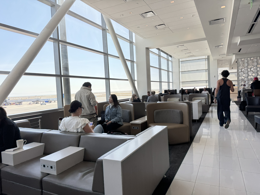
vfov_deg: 56.8
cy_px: 98
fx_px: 180
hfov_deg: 71.6
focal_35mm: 24
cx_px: 130
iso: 80
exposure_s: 1/1215
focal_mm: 6.76
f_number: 1.78
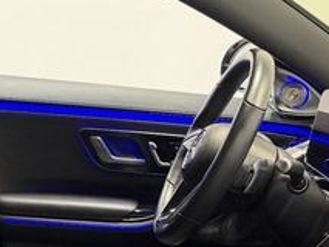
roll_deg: -2.6
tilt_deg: -13.2
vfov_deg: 20.3
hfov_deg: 26.5
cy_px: 179
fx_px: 685
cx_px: 60
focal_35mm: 72
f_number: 1.78
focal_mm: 6.76
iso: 200
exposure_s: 1/60
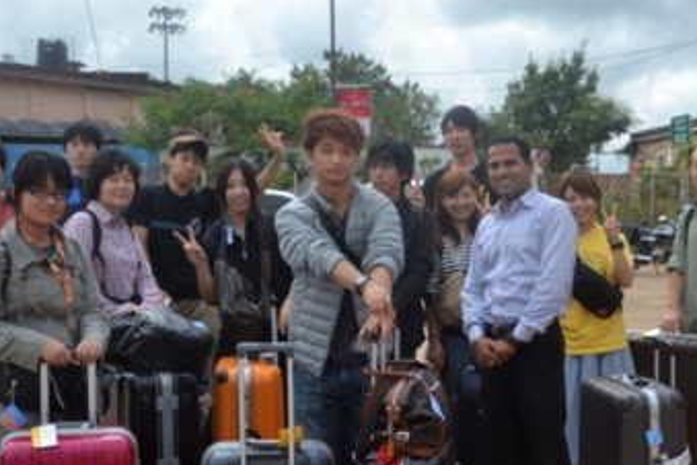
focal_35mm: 60
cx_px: 380
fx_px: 1156
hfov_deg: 33.5
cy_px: 276
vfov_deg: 22.7
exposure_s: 1/200
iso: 100
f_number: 7.1
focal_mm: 27
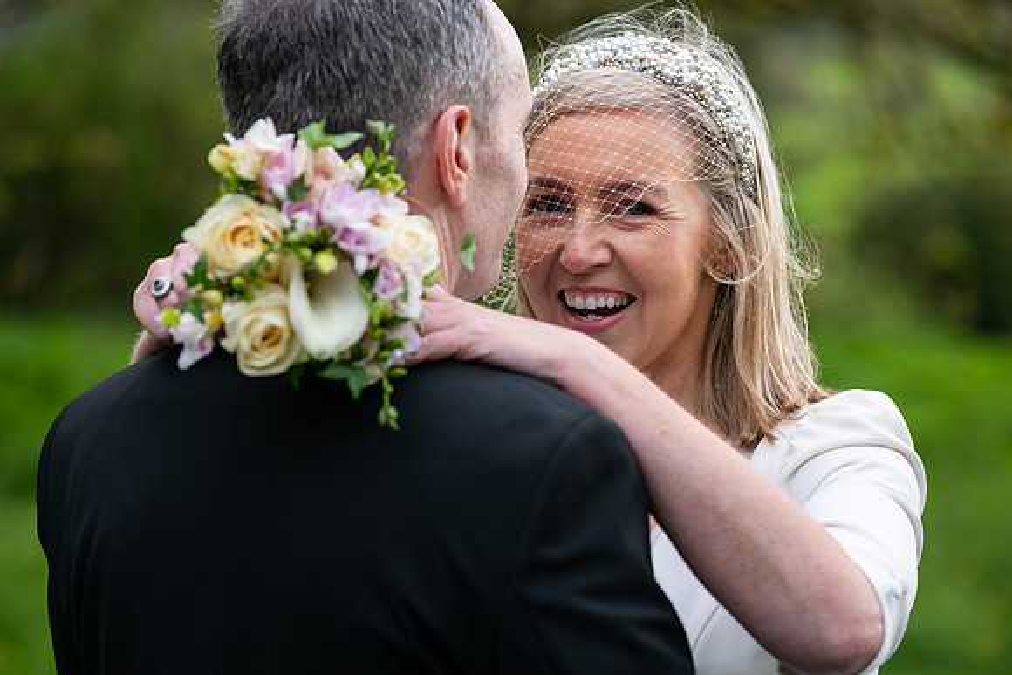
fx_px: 3374
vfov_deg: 11.4
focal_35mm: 120
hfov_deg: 17.1
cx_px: 506
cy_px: 338
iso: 160
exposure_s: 1/160
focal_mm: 120
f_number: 3.5
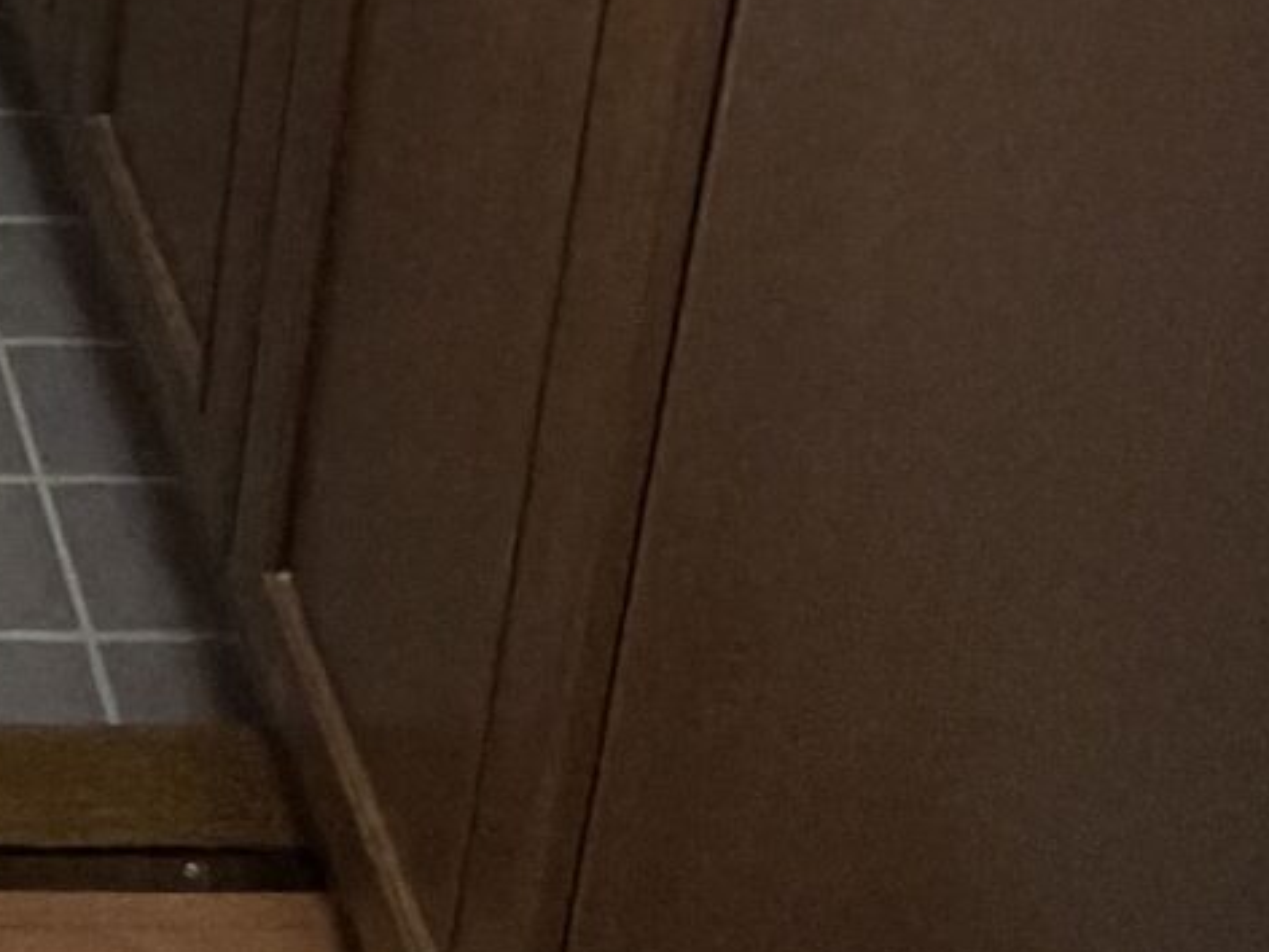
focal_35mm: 76
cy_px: -990
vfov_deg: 15.3
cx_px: -643
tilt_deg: -16.7
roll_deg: -0.4
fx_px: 2786
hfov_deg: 21.5
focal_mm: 2.22
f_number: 2.2
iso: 400
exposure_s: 1/50
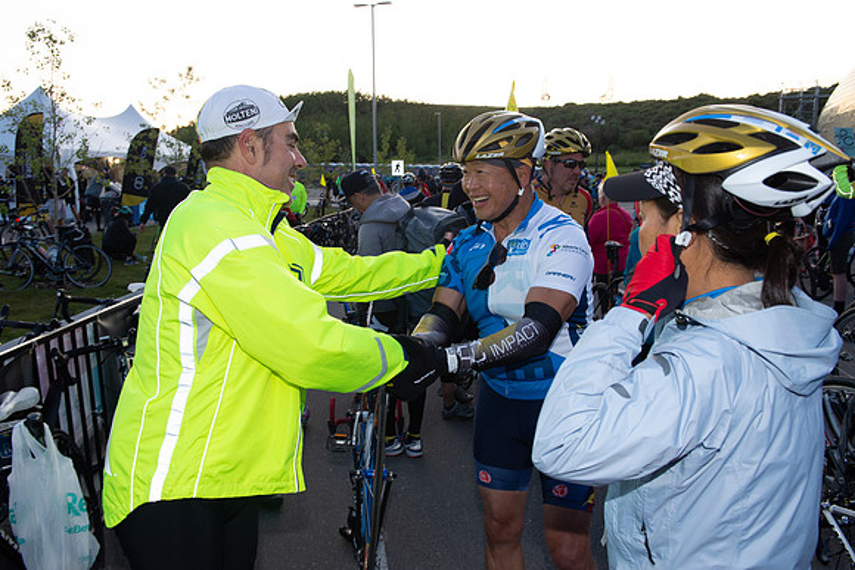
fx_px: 689
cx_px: 428
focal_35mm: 29
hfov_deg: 63.6
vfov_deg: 45.0
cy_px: 285
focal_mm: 29
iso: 640
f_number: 8
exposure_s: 1/100
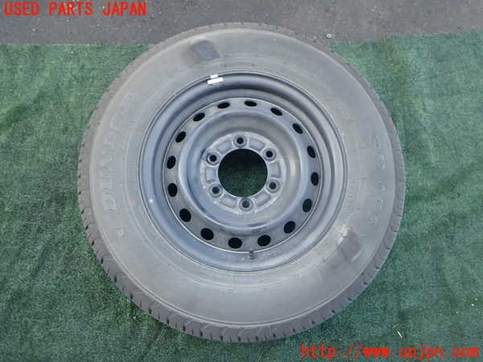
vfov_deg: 46.8
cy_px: 181
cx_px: 242
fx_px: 419
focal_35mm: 30
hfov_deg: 60.0
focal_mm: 5.4
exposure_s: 1/80
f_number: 2.3
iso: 200
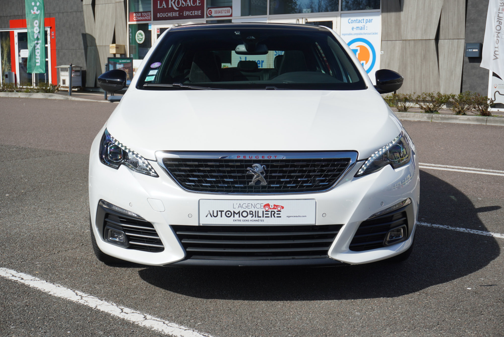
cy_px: 168
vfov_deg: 28.1
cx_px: 252
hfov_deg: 41.1
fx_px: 672
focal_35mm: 48
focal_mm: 32
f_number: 5.6
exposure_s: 1/320
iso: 100
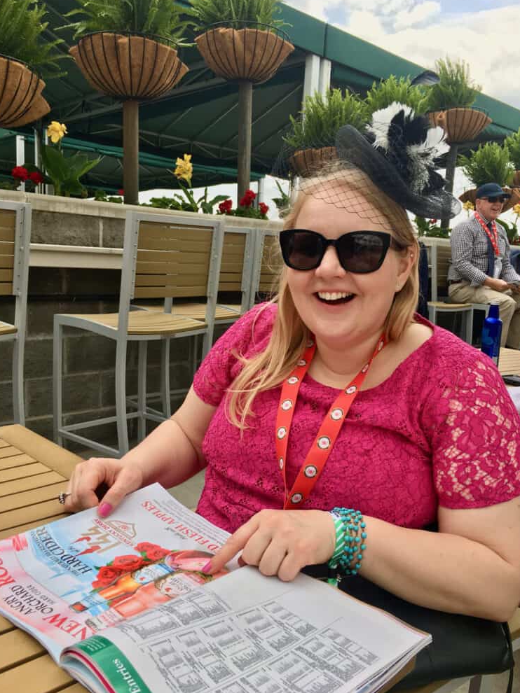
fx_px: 601
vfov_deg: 60.0
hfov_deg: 46.8
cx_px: 261
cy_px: 348
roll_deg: -3.2
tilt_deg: -8.6
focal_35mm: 30
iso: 25
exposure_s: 1/635
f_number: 2.2
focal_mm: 4.15
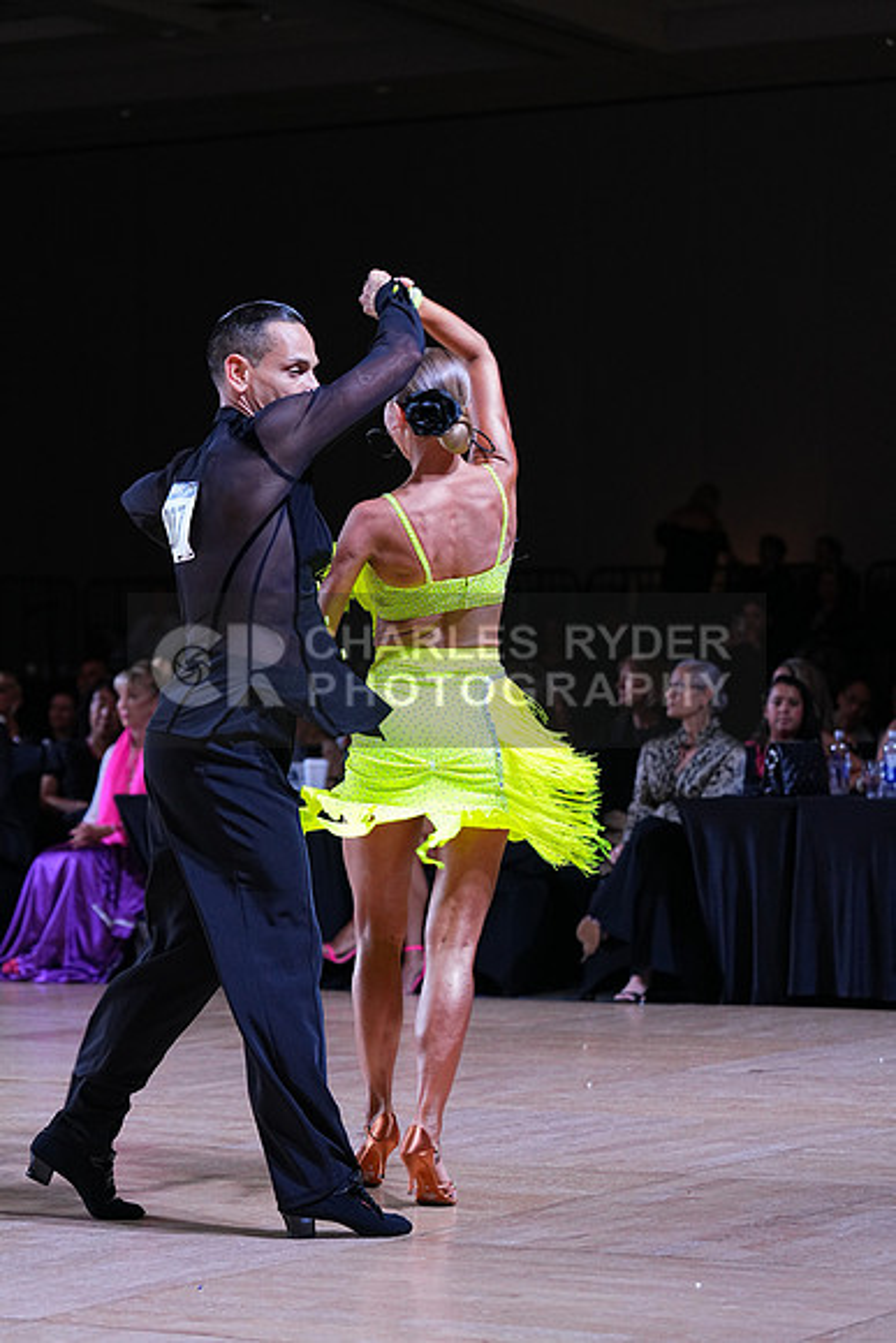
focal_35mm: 100
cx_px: 448
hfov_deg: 13.7
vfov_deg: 20.4
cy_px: 672
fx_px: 3731
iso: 1600
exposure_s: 1/500
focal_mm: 100
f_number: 4
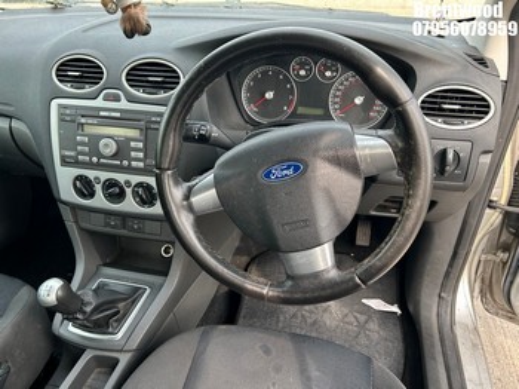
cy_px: 194
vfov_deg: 53.0
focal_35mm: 26
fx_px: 390
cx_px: 260
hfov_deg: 67.3
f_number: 1.5
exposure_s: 1/129
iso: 32
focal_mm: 5.7
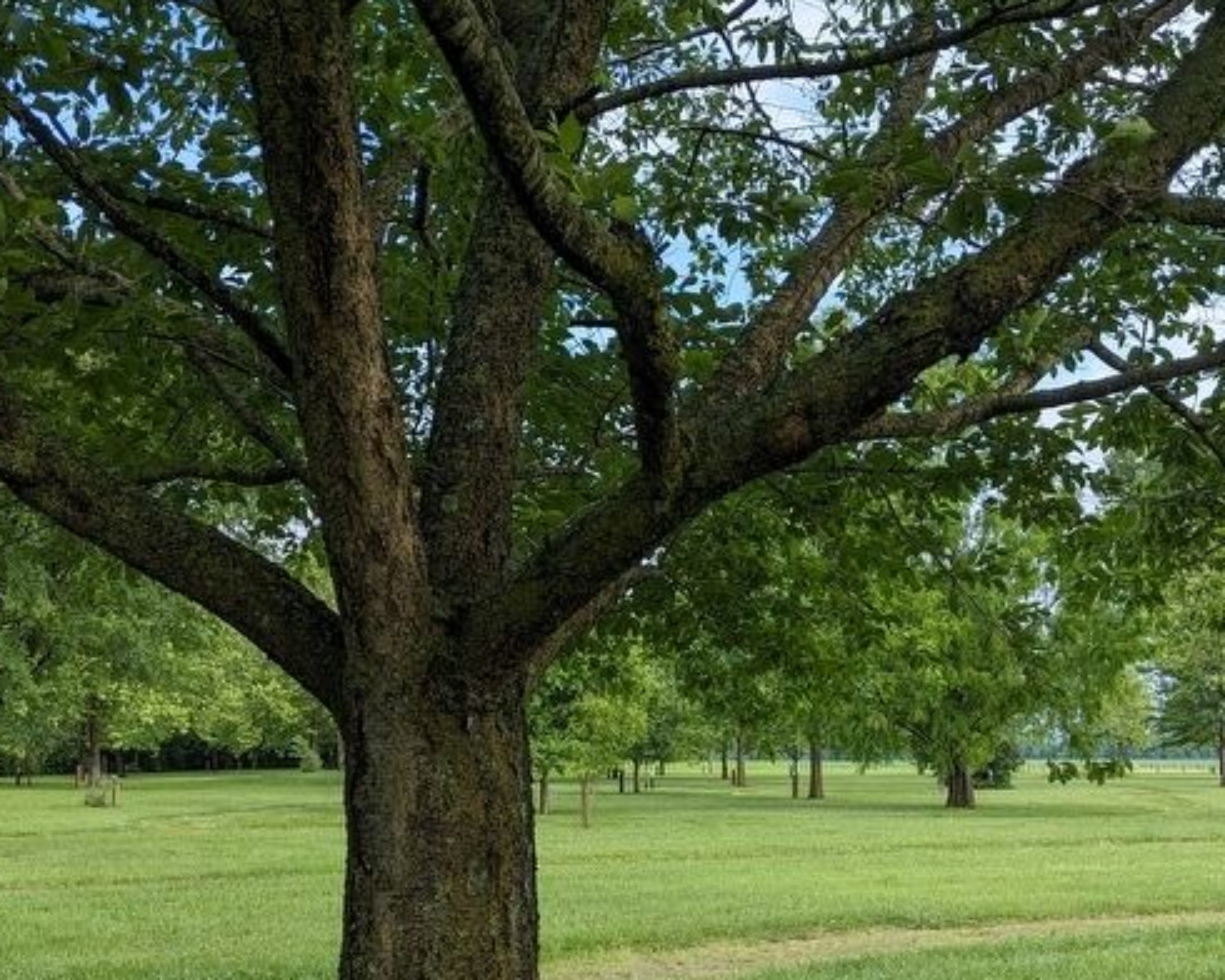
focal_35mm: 43
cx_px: 605
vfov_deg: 34.7
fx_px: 1559
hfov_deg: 42.9
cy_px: 625
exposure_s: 1/544
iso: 47
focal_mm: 4.38
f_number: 1.73
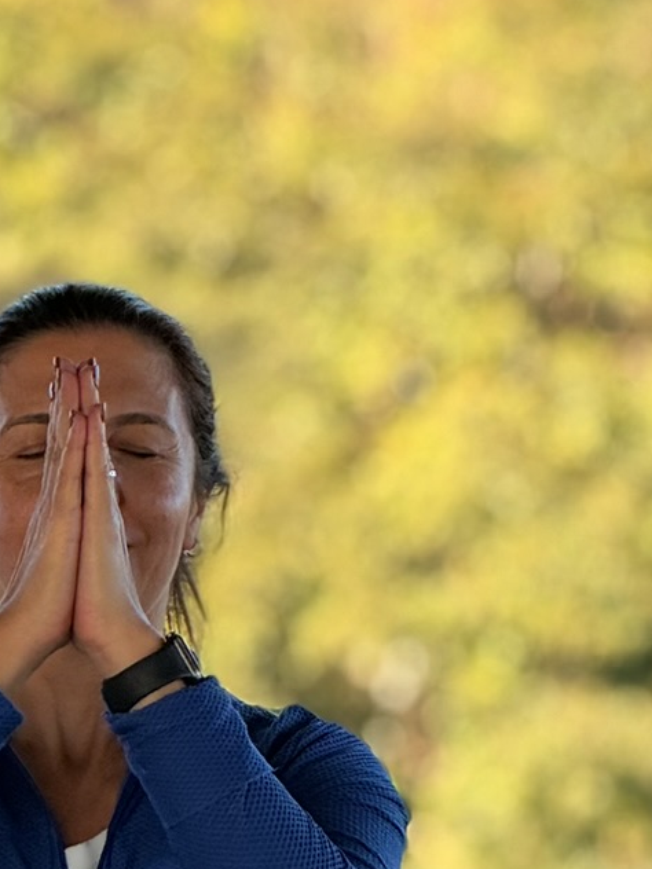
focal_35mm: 389
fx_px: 9769
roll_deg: -0.3
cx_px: 122
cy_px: 711
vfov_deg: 5.1
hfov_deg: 3.8
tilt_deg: -1.9
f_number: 2.8
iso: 50
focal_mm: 15.66
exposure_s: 1/365
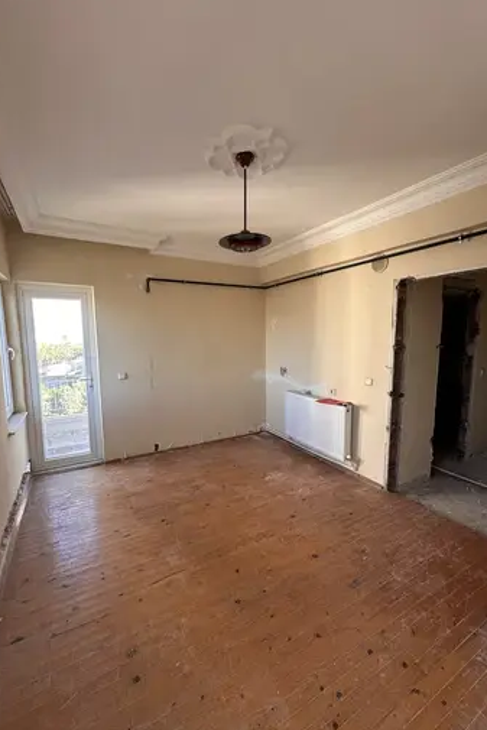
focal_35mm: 15
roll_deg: -0.4
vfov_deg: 100.4
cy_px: 372
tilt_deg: -5.9
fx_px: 304
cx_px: 237
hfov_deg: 77.3
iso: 100
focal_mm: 2.22
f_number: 2.2
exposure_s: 1/99
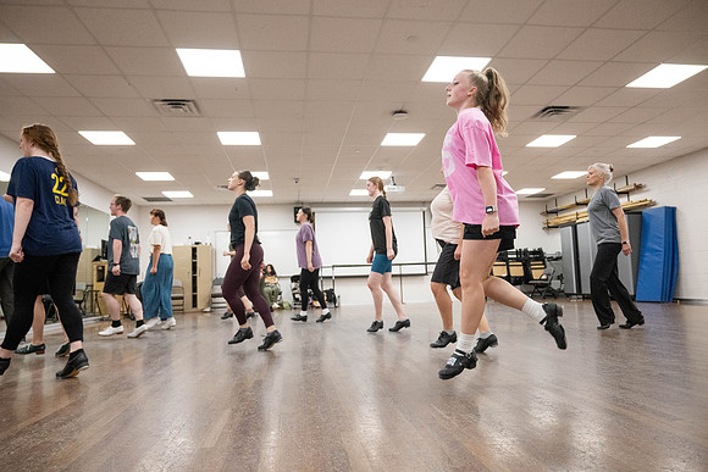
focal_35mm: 25
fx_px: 486
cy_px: 236
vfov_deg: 51.8
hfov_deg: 72.1
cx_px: 360
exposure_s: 1/640
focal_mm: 24
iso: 3200
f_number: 4
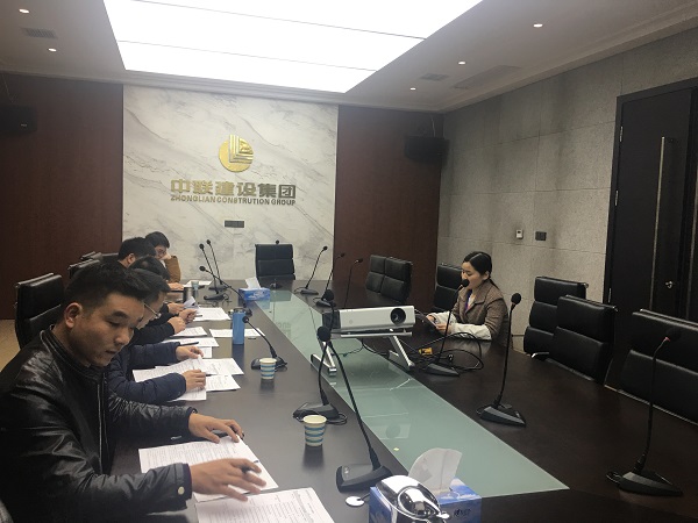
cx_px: 349
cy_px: 262
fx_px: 585
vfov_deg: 48.2
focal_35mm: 29
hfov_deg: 61.7
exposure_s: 1/33
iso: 32
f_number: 2.2
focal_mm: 4.15
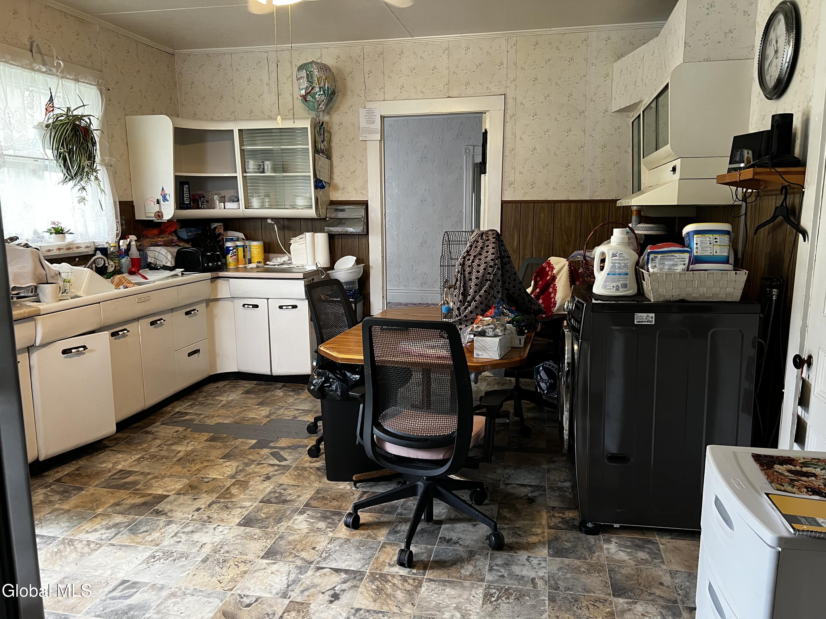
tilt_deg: -9.6
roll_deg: +0.2
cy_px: 310
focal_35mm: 26
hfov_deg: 67.3
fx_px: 620
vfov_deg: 53.1
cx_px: 413
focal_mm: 5.7
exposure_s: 1/60
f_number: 1.5
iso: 250
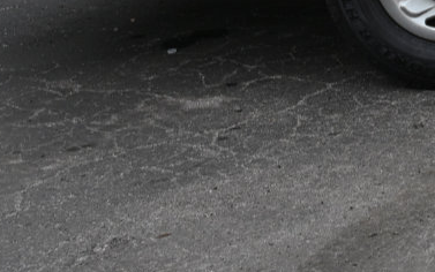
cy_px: -302
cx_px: 952
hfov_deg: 11.7
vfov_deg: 8.0
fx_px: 1838
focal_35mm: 155
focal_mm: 28
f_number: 4
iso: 100
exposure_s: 1/500
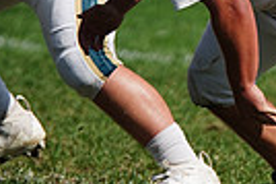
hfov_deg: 1.6
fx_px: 9962
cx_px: 290
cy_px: -28
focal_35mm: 1301
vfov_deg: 1.1
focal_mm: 300
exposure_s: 1/8000
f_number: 2.8
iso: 400
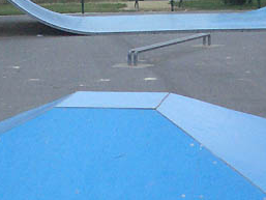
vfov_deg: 13.5
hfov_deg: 18.0
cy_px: 165
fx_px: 838
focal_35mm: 109
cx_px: 102
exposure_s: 1/80
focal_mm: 5.8
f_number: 2.6
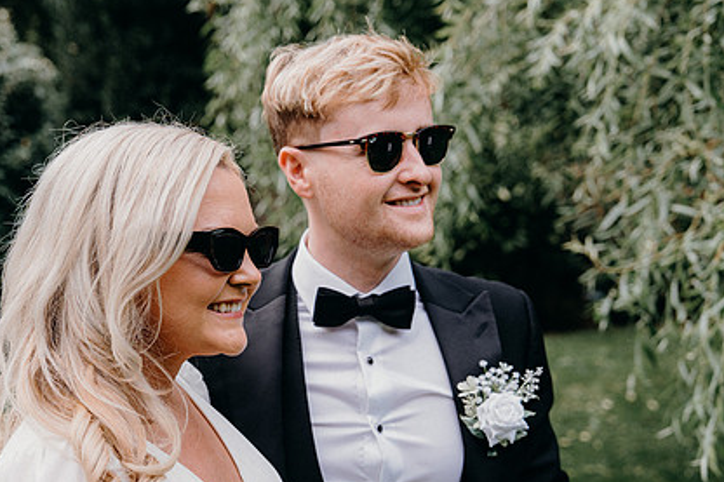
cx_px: 275
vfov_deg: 22.6
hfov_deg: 33.3
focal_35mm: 60
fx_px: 1206
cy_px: 298
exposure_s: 1/200
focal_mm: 43
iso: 125
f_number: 3.5
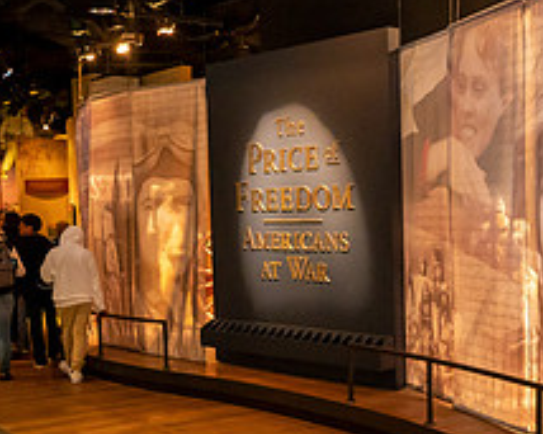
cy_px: 294
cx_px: 421
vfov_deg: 24.8
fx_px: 980
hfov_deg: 30.3
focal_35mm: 61
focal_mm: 24
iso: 4500
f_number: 5.6
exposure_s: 1/50
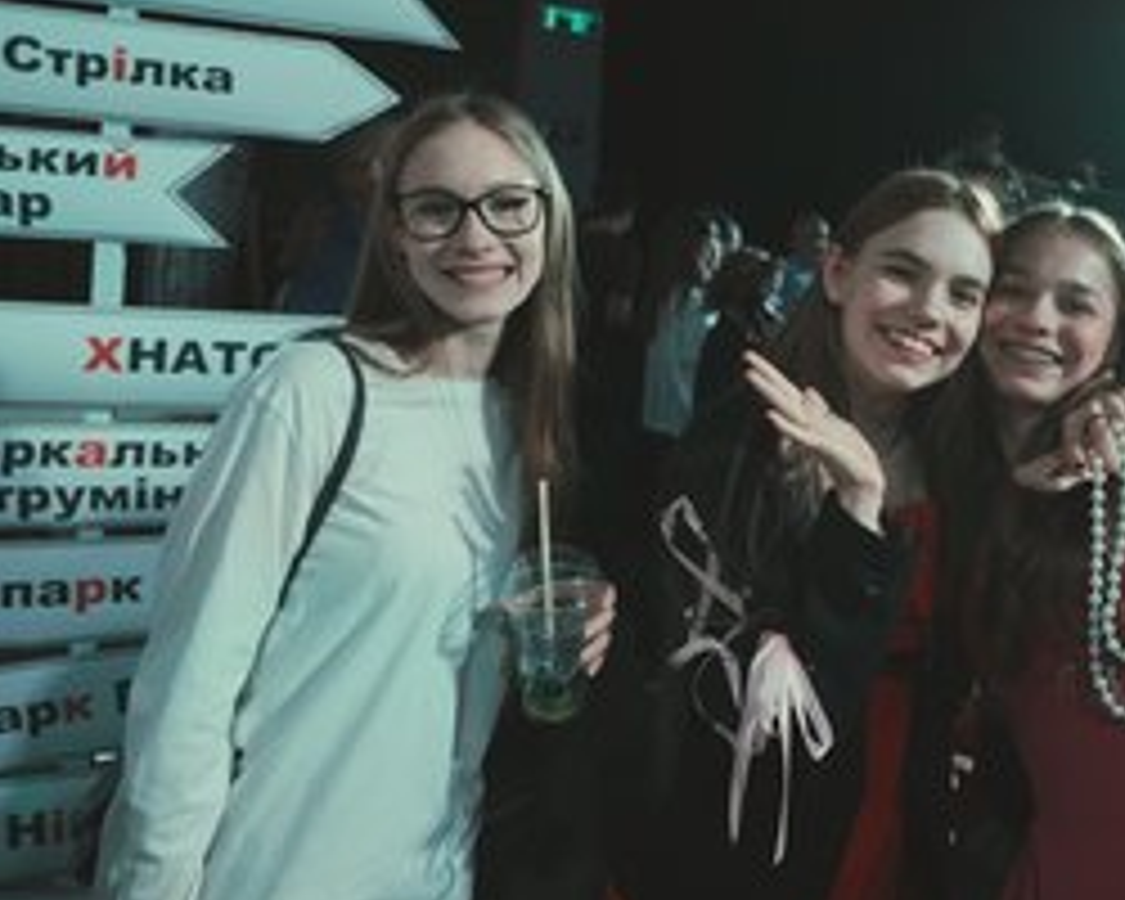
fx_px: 1099
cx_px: 824
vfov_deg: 44.2
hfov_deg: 52.2
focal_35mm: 33
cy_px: 333
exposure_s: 1/400
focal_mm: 22
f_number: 3.2
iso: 800
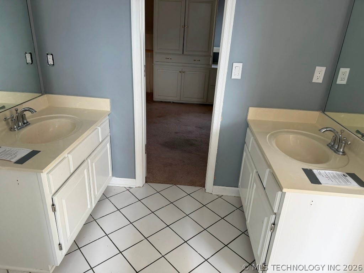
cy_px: 136
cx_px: 182
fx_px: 252
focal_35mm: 24
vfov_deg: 56.8
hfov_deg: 71.6
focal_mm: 6.76
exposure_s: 1/121
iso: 200
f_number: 1.78
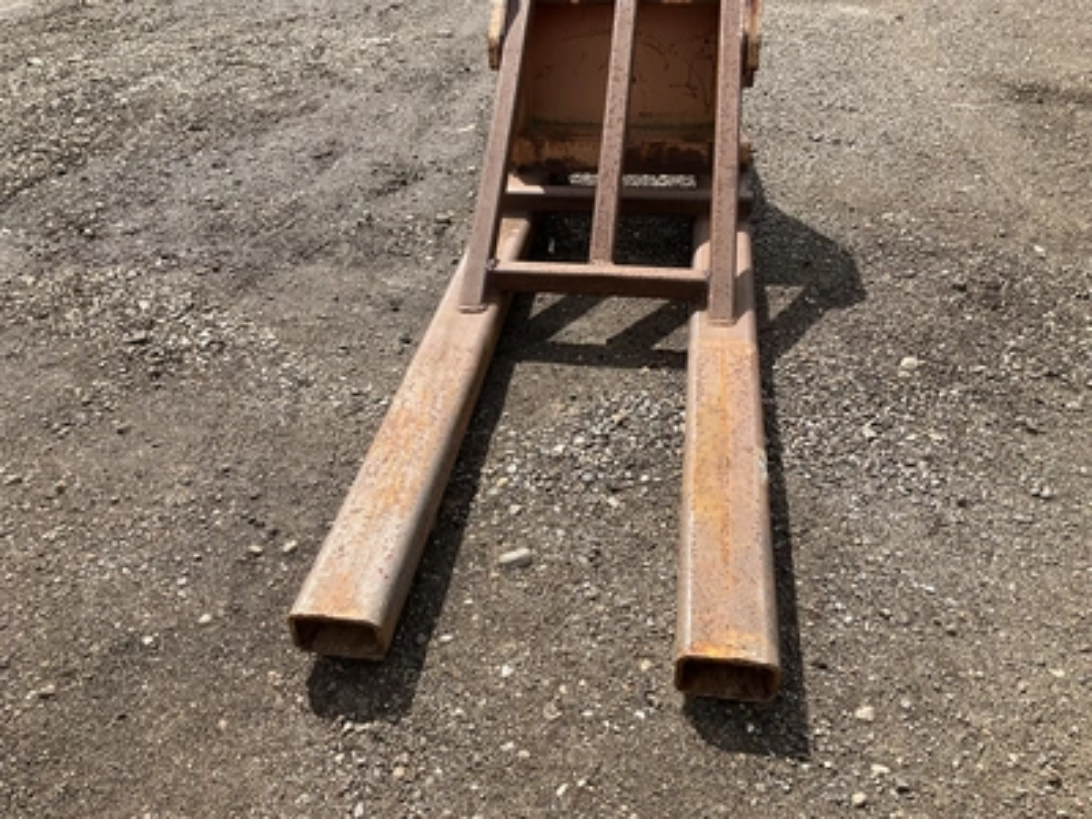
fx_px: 915
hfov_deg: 61.7
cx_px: 546
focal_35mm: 29
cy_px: 410
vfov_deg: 48.2
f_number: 1.8
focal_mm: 3
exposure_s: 1/1221
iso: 25
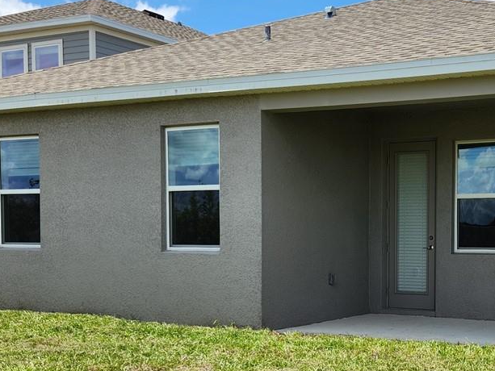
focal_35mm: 60
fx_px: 858
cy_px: 267
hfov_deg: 31.3
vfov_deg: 24.2
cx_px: 397
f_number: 1.8
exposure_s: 1/1650
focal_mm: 5.4
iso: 20
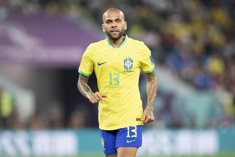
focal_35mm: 400
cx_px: 118
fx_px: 2611
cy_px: 78
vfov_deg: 3.4
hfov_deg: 5.2
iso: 5000
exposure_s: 1/2500
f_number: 3.2
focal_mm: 400
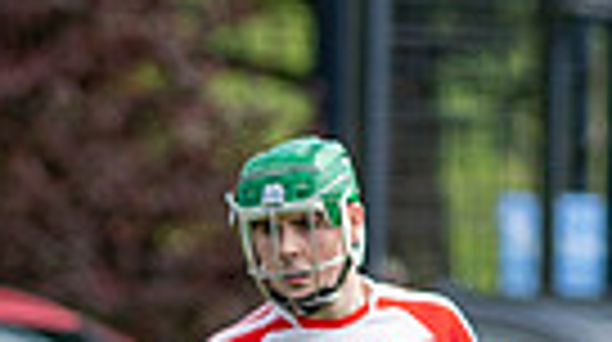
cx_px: -402
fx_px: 41510
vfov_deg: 0.5
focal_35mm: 2562
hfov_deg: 0.8
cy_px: 858
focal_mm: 300
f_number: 2.8
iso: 125
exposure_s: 1/1600
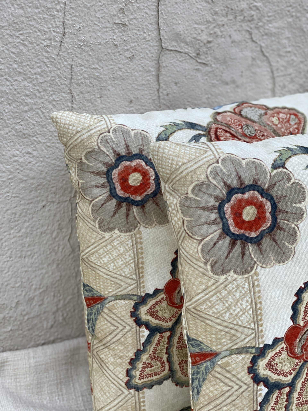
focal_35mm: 52
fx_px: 617
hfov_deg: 28.0
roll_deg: -3.2
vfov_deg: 36.8
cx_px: 154
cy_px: 206
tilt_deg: -23.6
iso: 100
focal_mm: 6
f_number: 2
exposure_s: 1/122
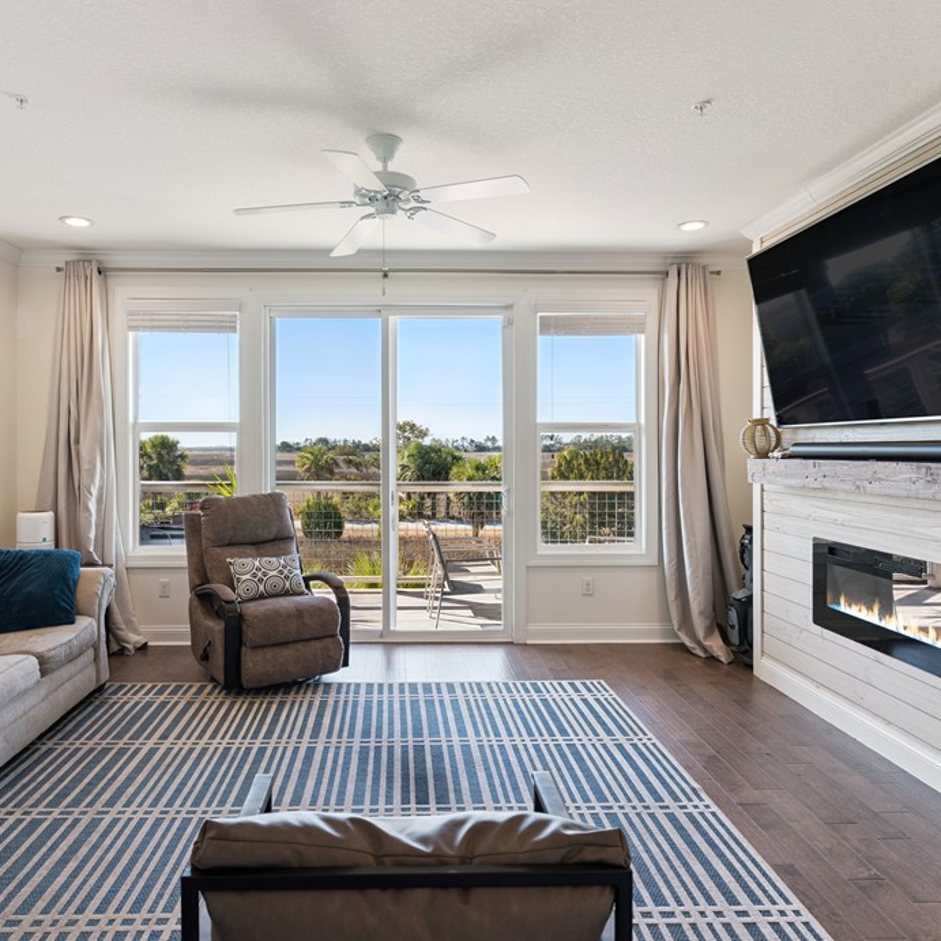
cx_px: 416
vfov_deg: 65.0
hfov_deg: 64.8
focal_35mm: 24
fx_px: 738
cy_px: 460
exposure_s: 1/50
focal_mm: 18
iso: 250
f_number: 8
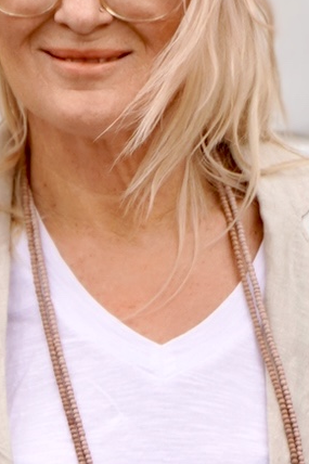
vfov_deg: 5.1
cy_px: 1072
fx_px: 5089
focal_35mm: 395
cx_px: 238
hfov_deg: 3.5
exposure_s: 1/160
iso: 100
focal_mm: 44
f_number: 5.6
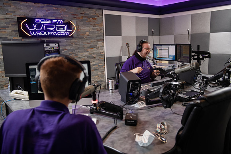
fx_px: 205
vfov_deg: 41.1
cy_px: 77
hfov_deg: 58.7
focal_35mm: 32
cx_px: 116
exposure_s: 1/125
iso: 1250
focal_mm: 32
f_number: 4
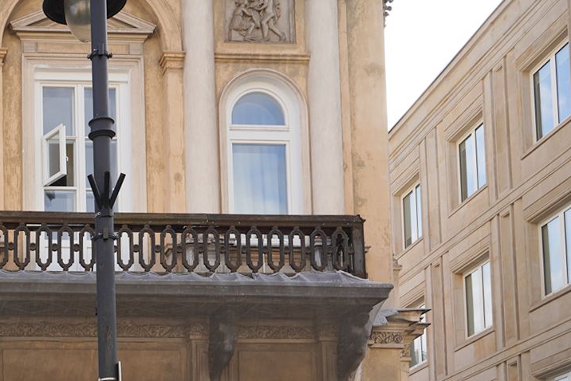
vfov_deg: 18.7
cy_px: 513
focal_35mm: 67
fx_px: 1063
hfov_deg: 26.9
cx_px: -97
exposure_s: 1/100
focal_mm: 24
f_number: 8
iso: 100
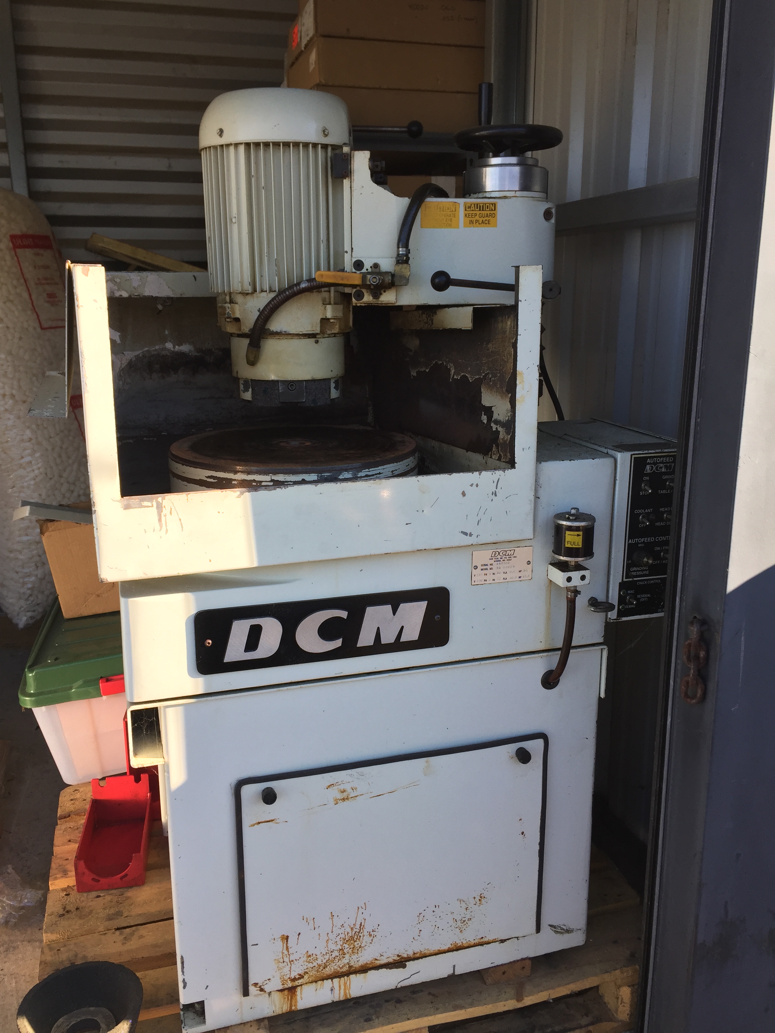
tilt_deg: -13.5
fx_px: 866
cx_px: 388
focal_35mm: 29
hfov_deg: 48.2
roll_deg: +1.2
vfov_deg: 61.7
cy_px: 516
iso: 32
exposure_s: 1/282
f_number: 2.2
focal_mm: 4.15
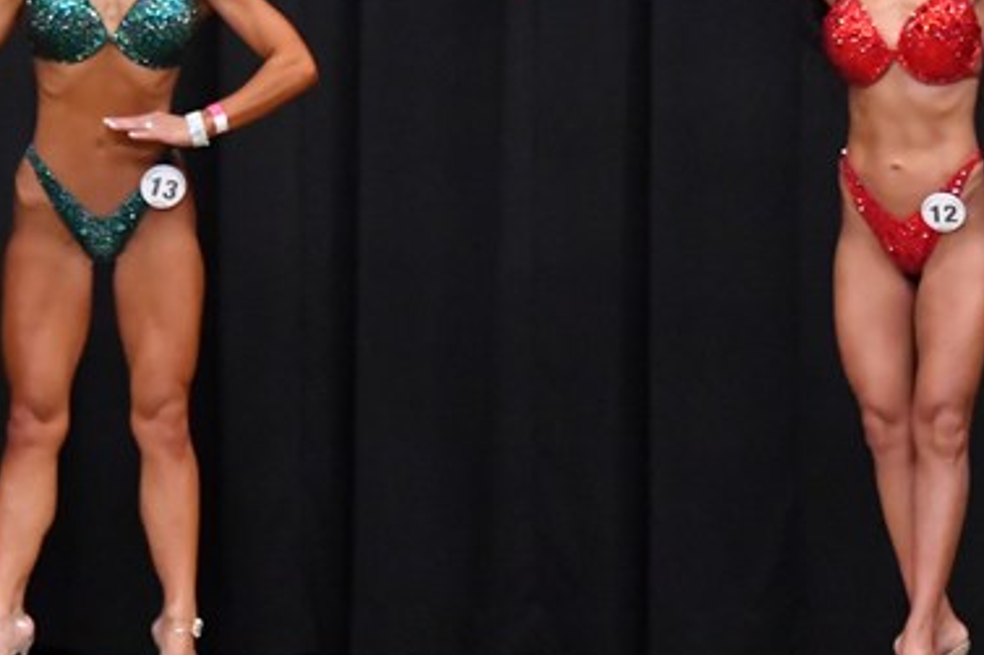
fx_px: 12185
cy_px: 258
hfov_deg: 4.6
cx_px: 732
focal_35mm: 446
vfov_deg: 3.1
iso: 8000
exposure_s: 1/400
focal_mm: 145
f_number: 5.6
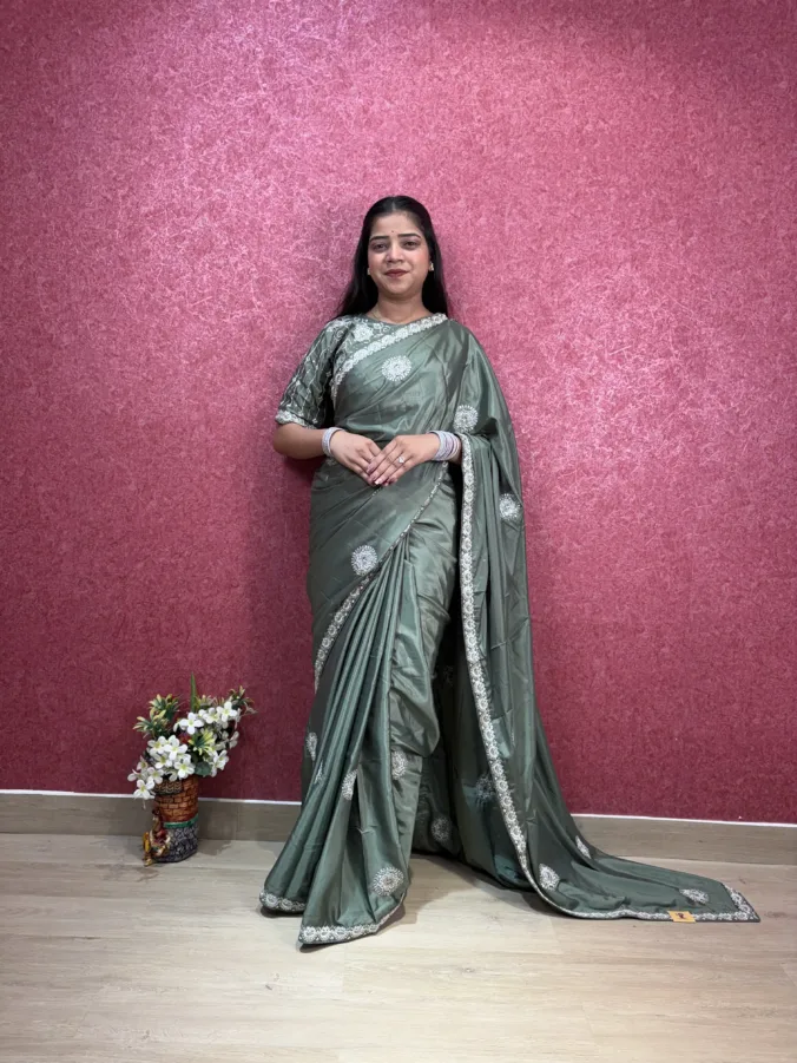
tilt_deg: -4.3
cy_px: 532
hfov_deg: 53.1
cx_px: 398
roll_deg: -2.5
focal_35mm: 26
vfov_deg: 67.3
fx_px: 798
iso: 32
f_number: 1.6
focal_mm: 5.96
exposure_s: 1/122
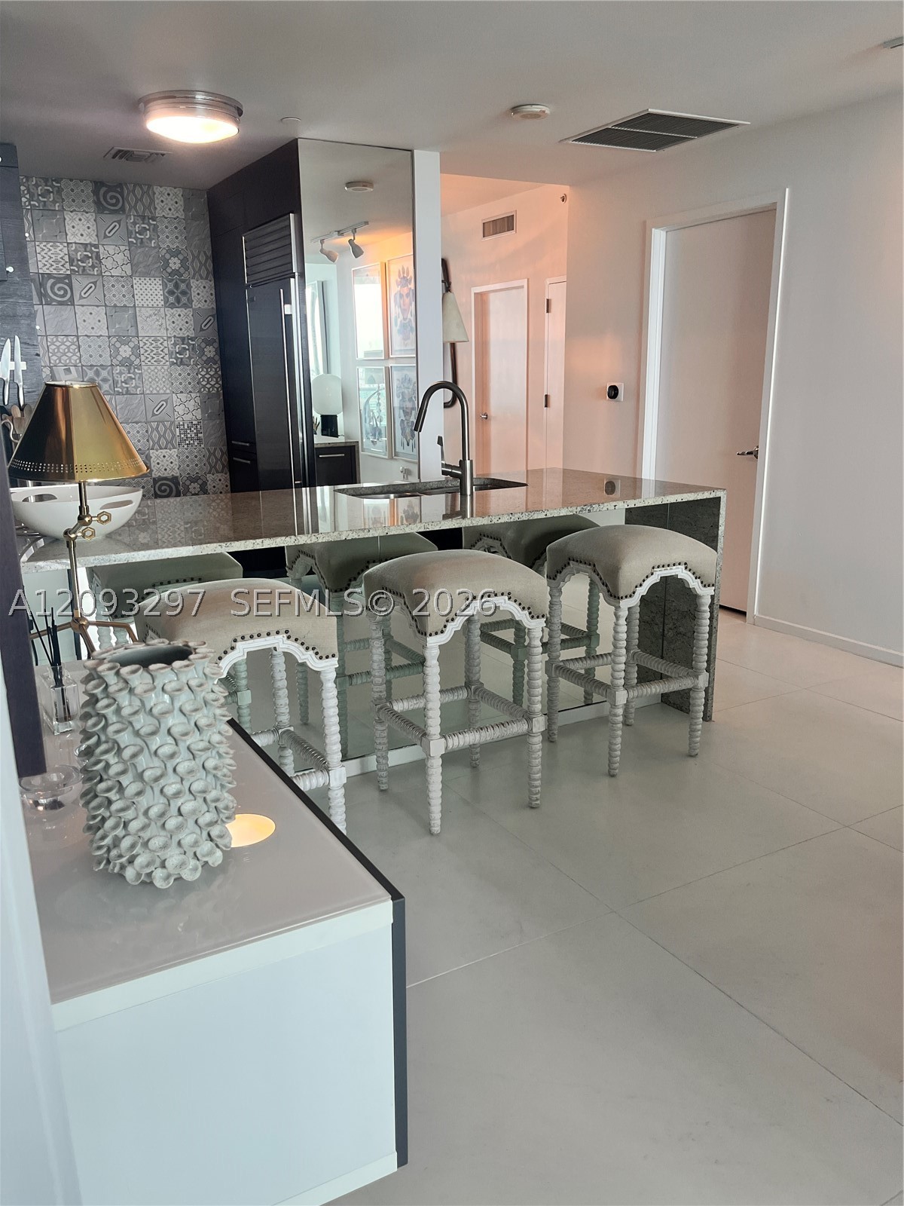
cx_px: 452
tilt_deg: -14.0
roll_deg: +0.3
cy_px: 603
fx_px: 905
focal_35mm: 26
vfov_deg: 67.3
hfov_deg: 53.1
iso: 100
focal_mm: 5.1
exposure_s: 1/120
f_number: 1.6
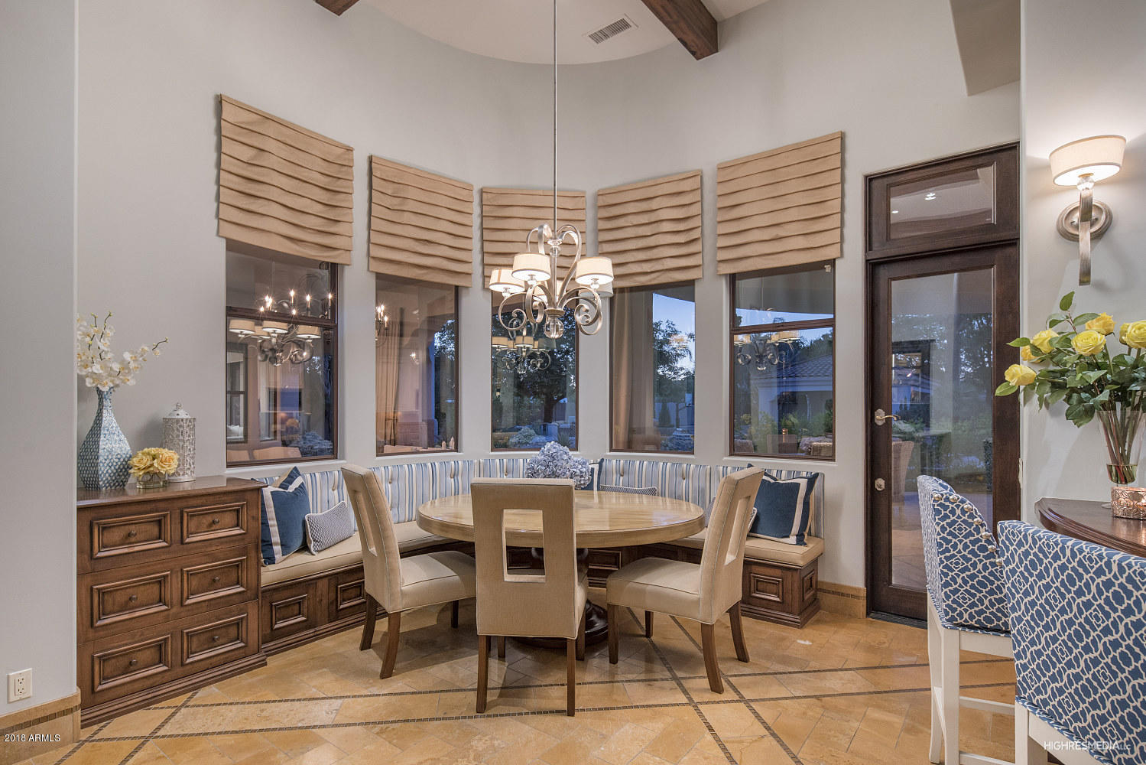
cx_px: 573
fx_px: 541
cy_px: 382
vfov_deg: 70.5
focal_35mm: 17
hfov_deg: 93.3
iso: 800
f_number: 8
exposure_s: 1/15
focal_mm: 17
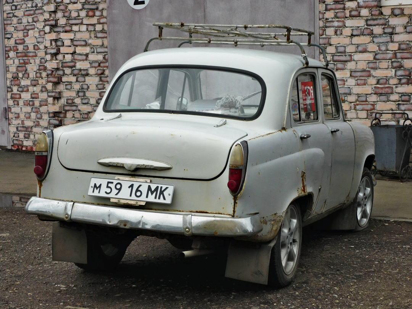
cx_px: 206
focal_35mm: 80
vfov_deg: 18.4
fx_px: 952
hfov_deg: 24.4
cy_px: 154
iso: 125
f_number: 4.5
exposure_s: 1/320
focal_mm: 14.3
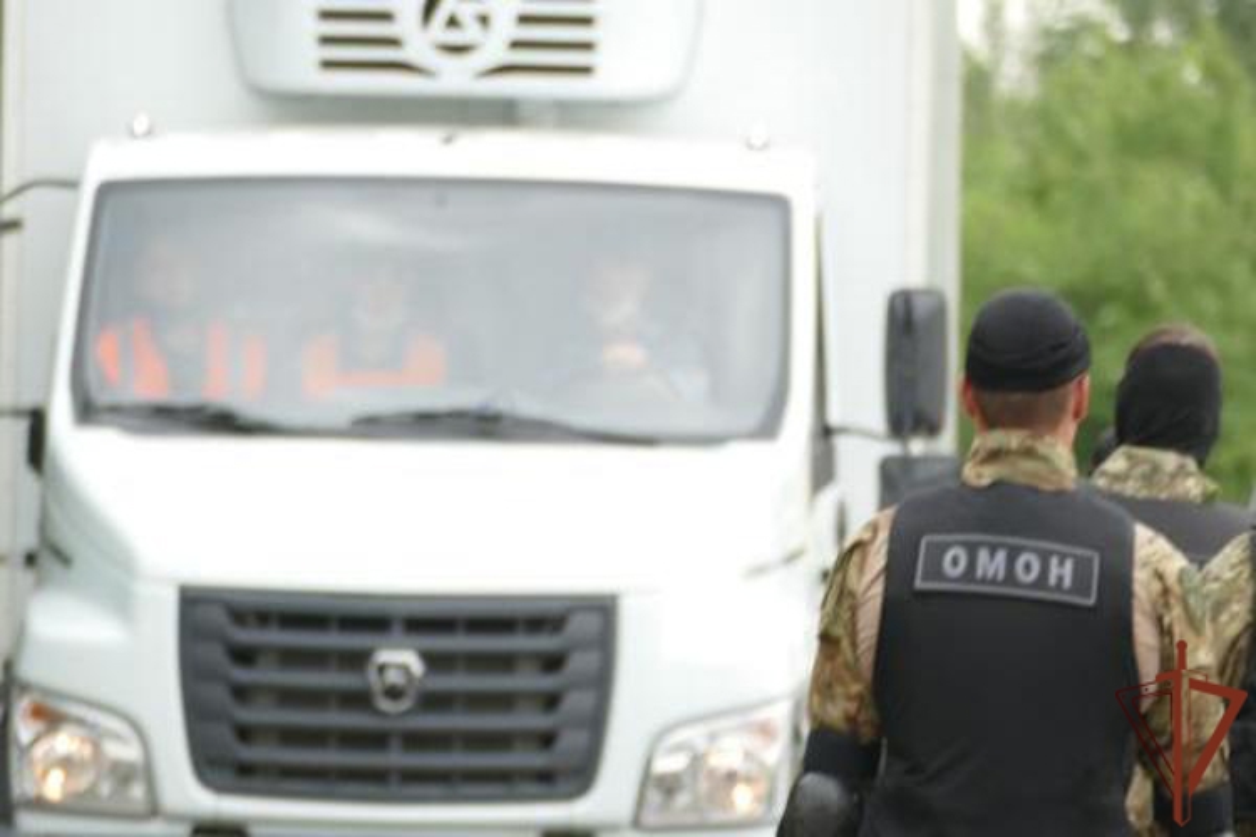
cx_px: 628
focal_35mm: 400
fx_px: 13954
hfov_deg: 5.2
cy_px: 418
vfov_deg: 3.4
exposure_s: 1/125
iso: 125
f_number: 4
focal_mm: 146
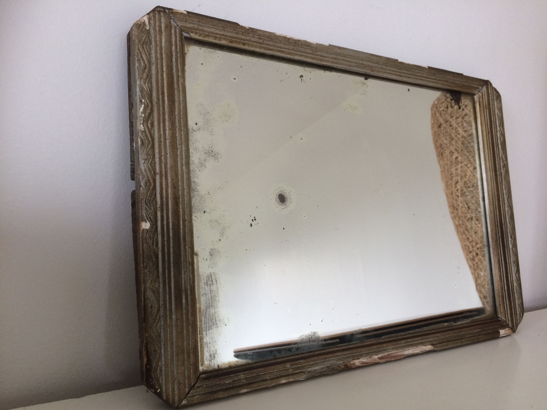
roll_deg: -2.3
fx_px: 458
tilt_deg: -3.3
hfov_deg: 61.7
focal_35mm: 29
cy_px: 205
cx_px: 274
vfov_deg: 48.2
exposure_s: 1/33
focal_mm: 4.15
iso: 64
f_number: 2.2
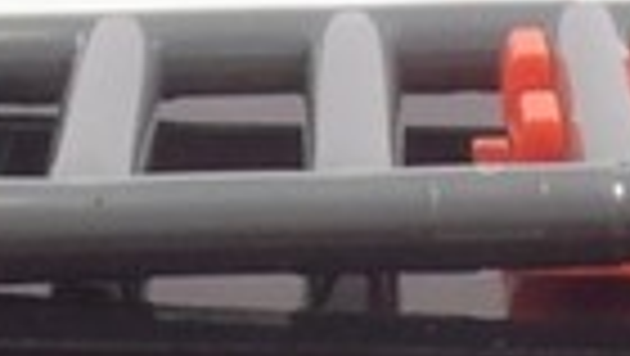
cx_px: 450
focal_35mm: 259
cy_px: 633
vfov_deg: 4.7
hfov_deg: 8.3
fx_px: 4330
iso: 80
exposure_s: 1/80
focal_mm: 6.61
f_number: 3.9
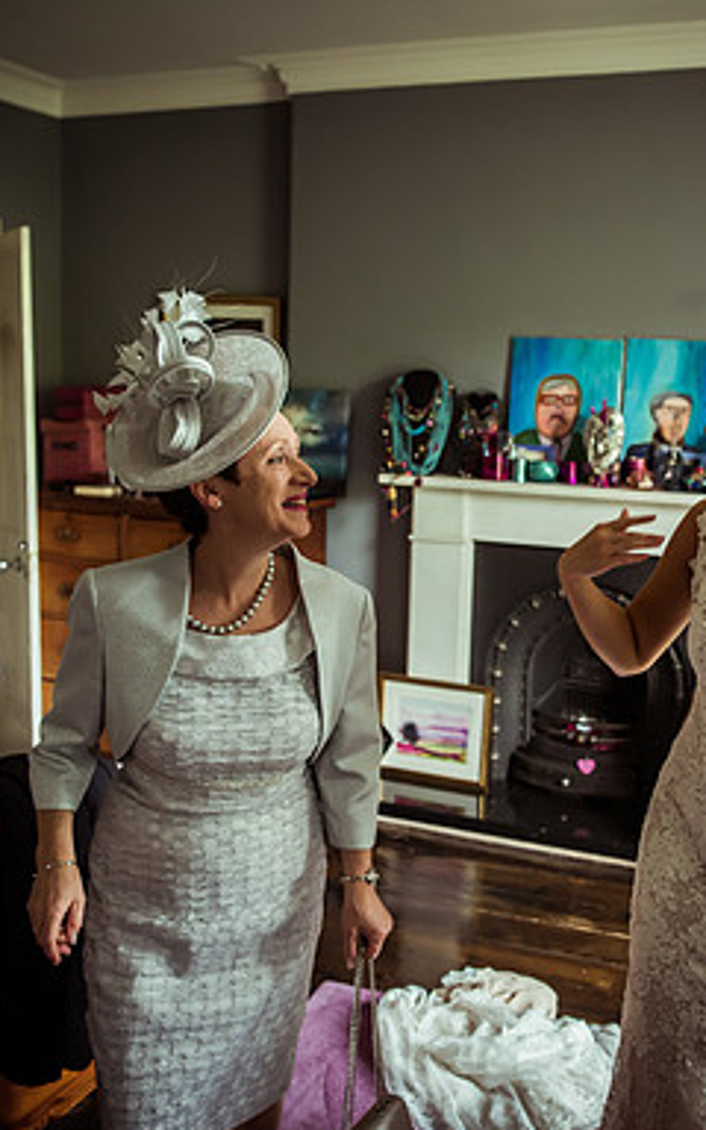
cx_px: 424
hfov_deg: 34.3
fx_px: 1139
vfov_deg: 52.7
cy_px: 566
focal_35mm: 37
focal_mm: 24
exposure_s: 1/125
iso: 900
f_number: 3.2
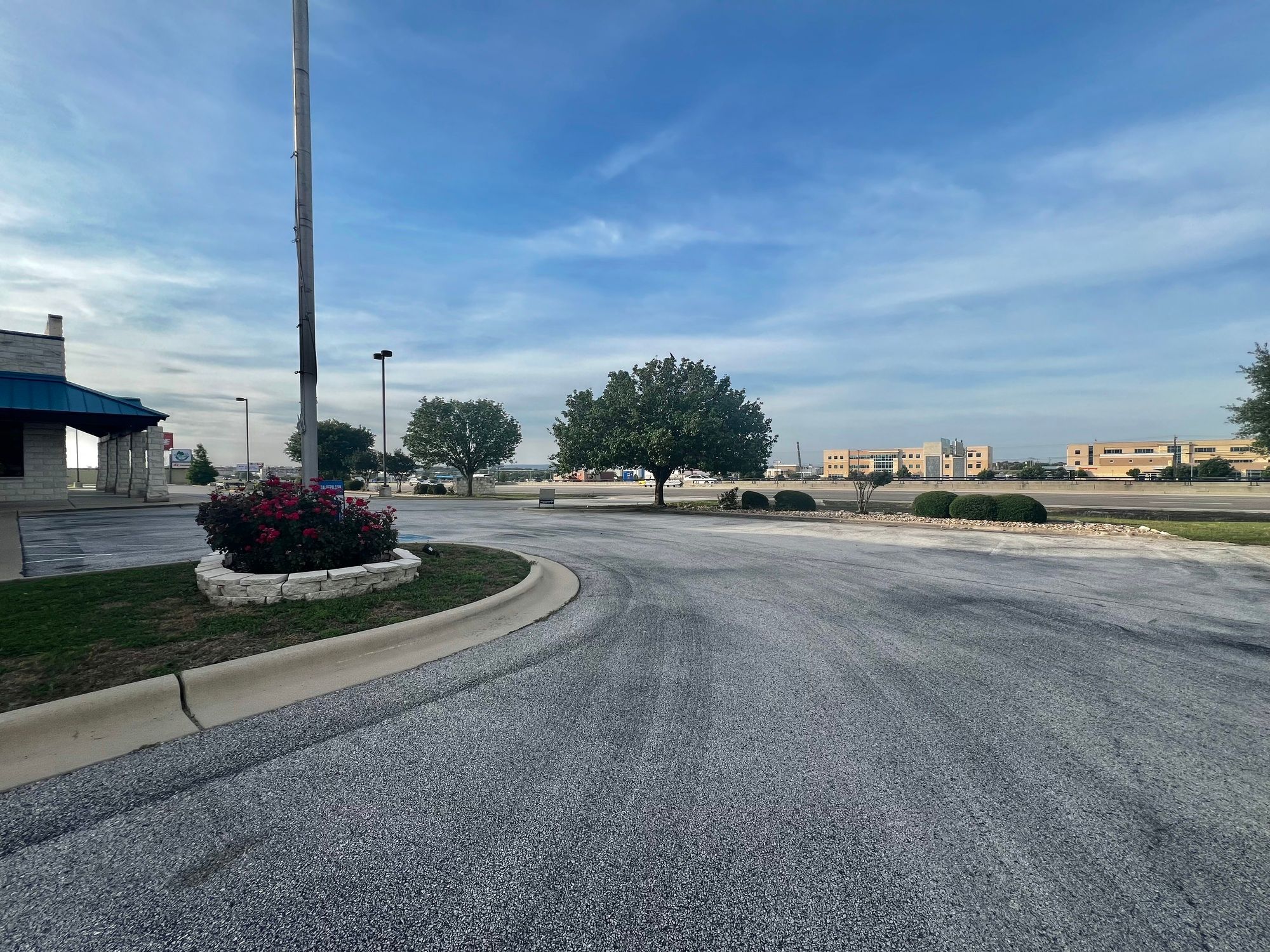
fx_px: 477
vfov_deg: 89.9
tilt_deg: -1.4
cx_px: 635
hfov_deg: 106.2
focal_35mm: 13
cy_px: 476
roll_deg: +1.4
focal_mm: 1.57
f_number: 1.8
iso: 32
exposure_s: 1/995
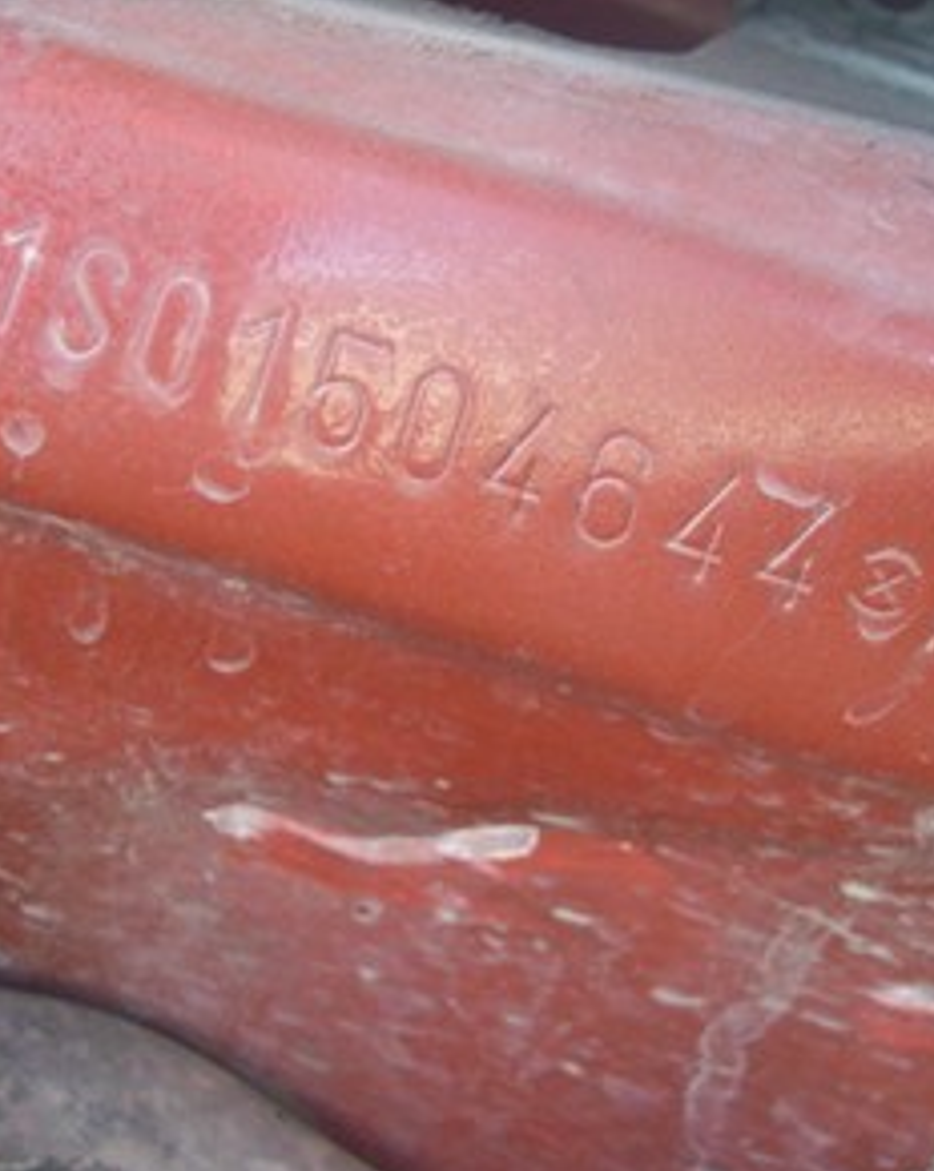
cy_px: 600
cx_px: 668
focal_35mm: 43
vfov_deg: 42.9
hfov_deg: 34.3
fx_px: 1489
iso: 120
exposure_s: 1/60
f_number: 2.8
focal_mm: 5.7
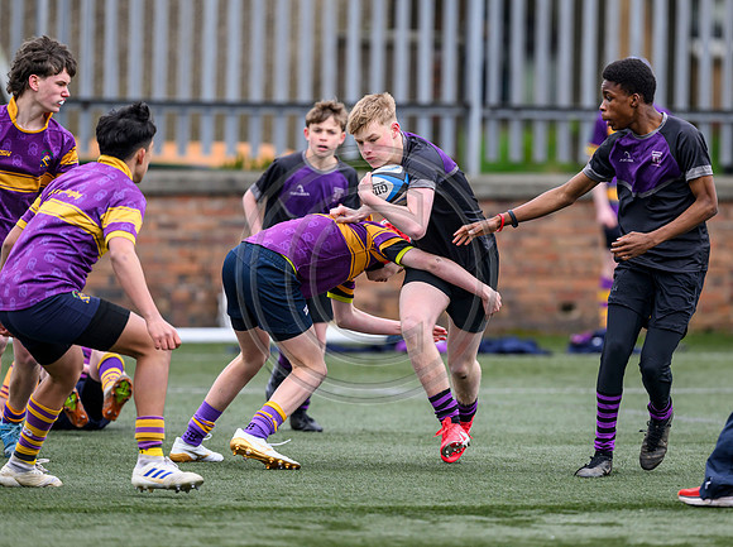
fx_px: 9924
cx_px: 393
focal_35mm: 469
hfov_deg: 4.2
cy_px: 249
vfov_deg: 3.2
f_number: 3.5
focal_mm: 400
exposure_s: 1/2000
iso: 640
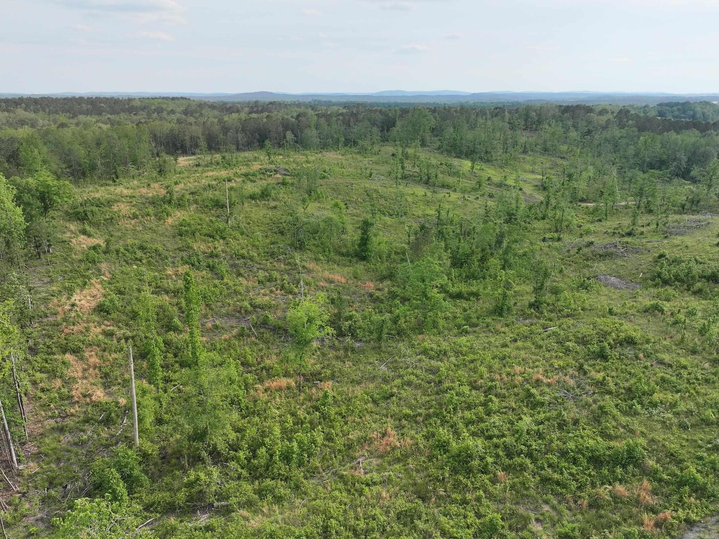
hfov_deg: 71.6
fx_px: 498
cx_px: 360
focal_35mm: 24
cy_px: 270
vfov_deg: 56.8
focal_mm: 12.29
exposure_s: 1/2000
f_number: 2.8
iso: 290
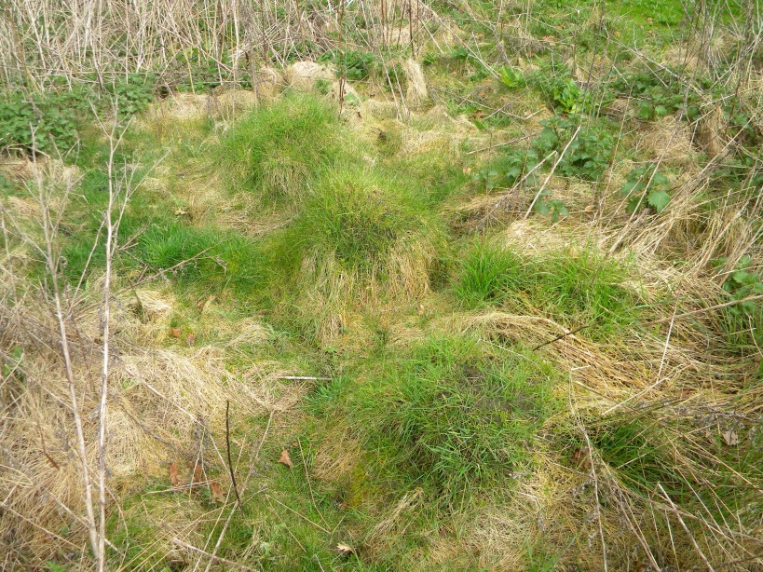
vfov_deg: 49.7
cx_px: 382
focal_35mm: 28
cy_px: 286
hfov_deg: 63.5
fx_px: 617
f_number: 3.5
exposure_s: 1/300
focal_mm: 5
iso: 80
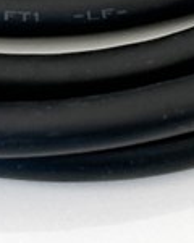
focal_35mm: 382
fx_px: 2742
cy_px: -454
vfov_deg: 4.9
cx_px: 78
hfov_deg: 4.1
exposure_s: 1/169
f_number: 1.78
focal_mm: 6.86
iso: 50
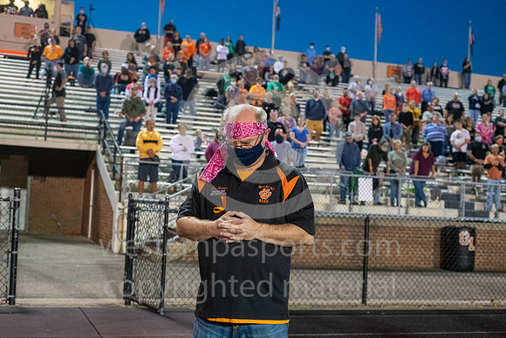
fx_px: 703
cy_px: 169
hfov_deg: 39.6
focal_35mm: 50
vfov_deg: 27.0
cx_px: 253
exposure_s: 1/500
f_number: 4.5
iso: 6400
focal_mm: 50
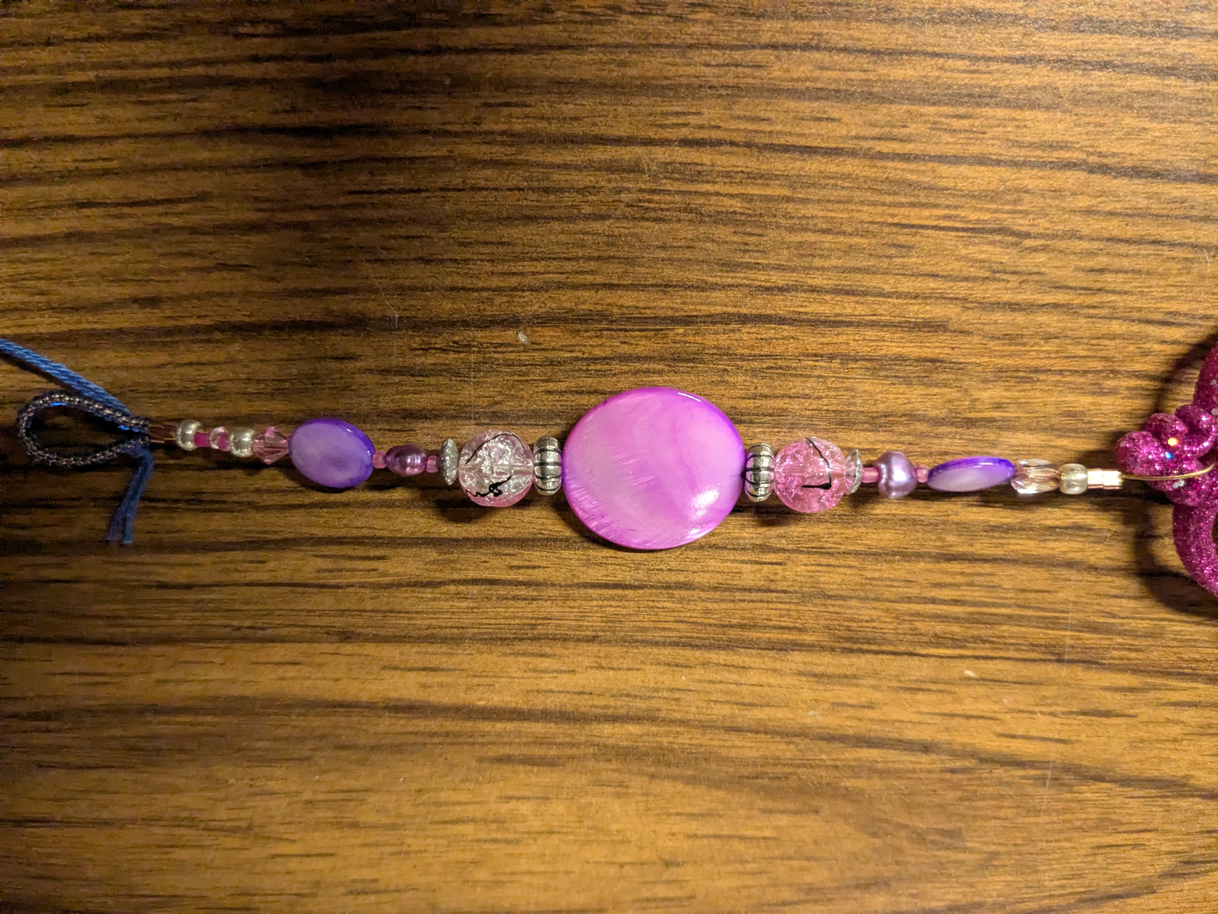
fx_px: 950
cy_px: 457
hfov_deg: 65.3
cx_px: 609
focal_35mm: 27
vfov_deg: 51.4
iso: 1054
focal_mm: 4.38
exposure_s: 1/120
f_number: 1.73
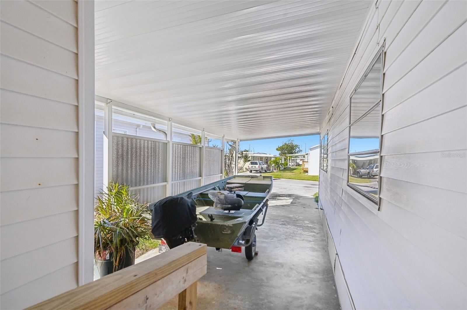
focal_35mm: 16
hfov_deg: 95.0
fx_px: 214
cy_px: 155
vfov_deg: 71.9
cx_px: 234
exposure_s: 1/500
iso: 400
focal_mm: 16.5
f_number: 8
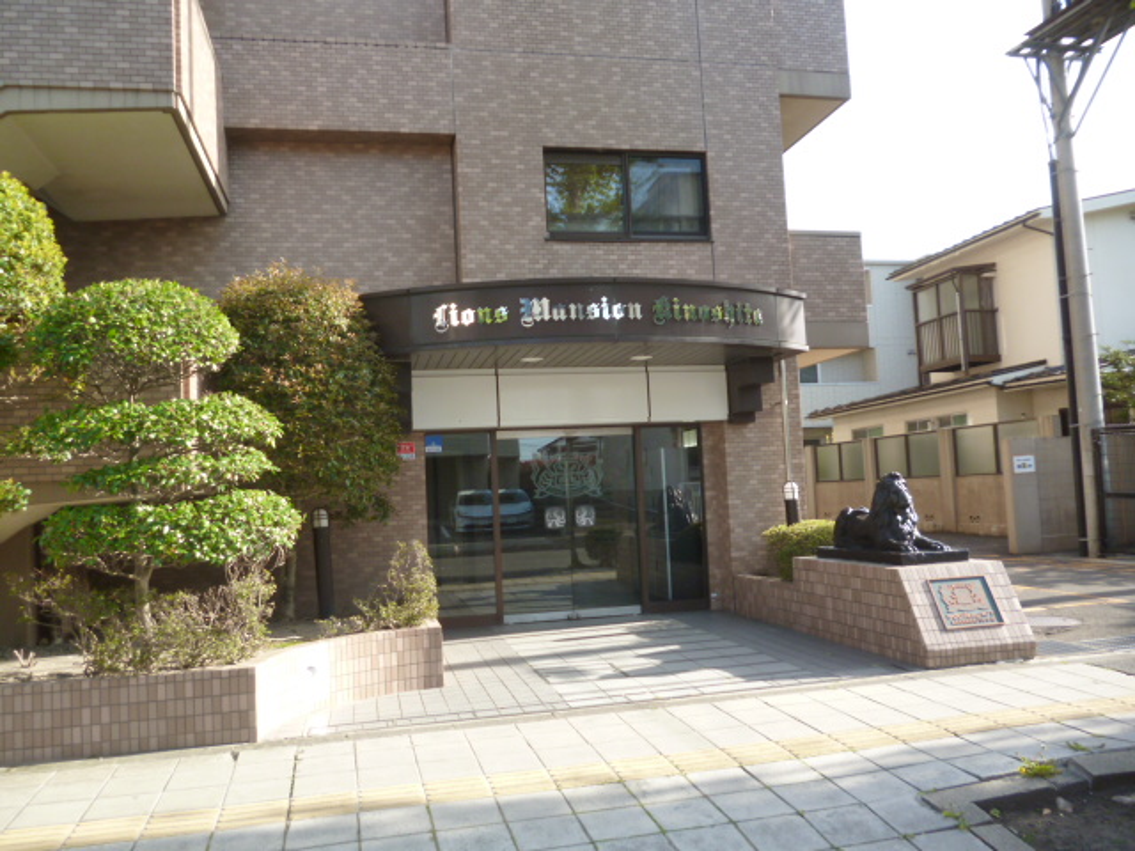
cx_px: 568
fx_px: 918
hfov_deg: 63.4
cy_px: 426
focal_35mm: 28
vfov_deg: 49.7
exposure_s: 1/200
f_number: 3.1
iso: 100
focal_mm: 5
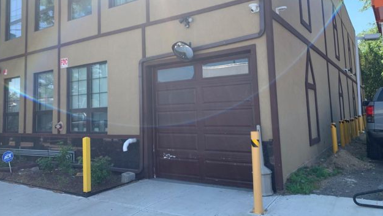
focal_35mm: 29
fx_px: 295
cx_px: 189
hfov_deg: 66.0
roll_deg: +1.1
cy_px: 85
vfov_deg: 40.0
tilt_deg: +6.2
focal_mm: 4.25
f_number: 1.8
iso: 25
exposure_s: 1/651
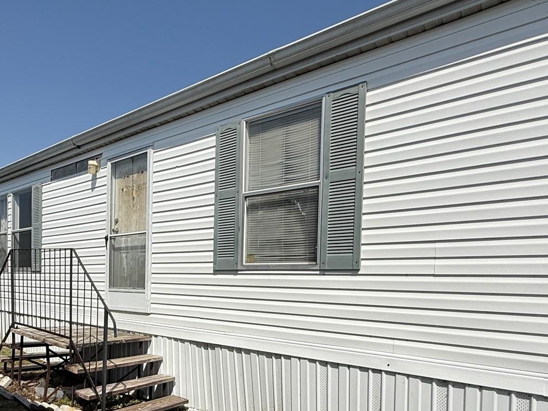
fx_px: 348
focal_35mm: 22
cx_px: 209
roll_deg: +2.2
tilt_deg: -0.3
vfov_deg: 59.8
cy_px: 271
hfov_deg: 75.2
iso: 40
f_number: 2.2
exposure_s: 1/5618
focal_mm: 2.22
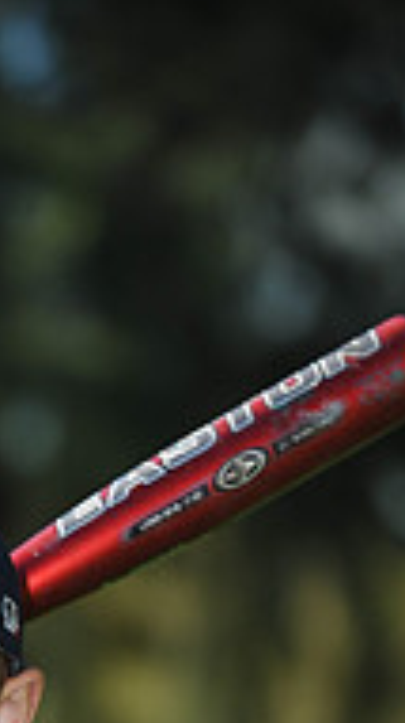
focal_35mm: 430
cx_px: -242
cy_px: 1018
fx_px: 8235
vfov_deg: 5.0
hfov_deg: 2.8
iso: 200
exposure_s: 1/1250
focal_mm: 135
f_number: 4
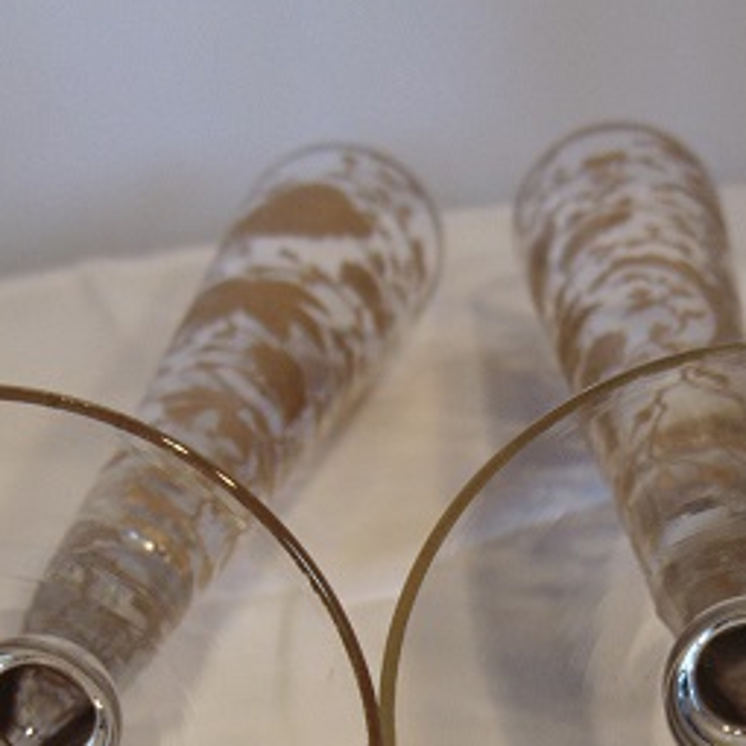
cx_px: 439
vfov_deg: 18.4
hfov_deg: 18.7
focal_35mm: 93
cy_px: 676
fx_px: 2268
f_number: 3.3
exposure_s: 1/50
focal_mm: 7.6
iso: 80
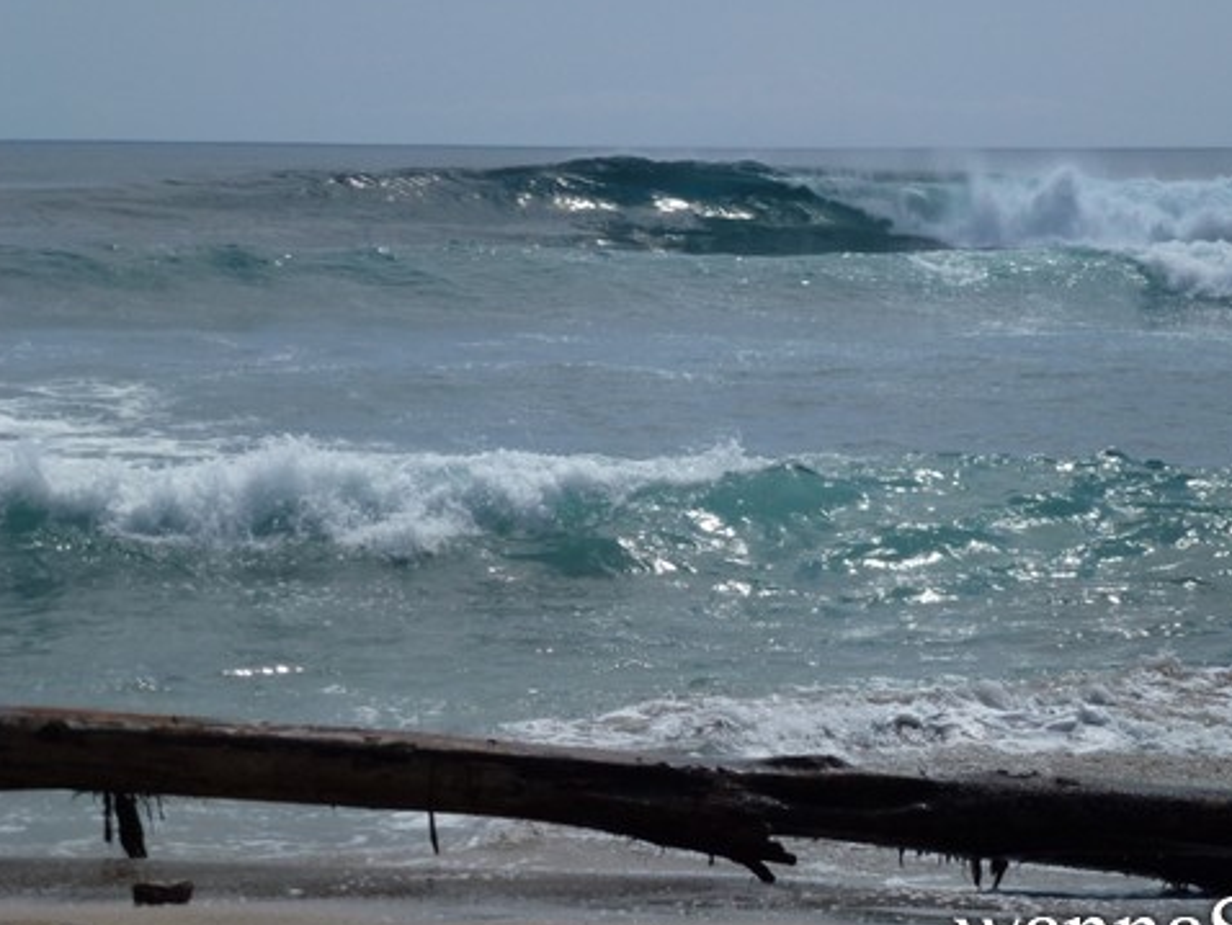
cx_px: 697
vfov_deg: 10.7
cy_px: 461
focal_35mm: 139
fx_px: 4950
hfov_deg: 14.2
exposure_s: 1/1600
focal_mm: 21.7
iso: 100
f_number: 5.1
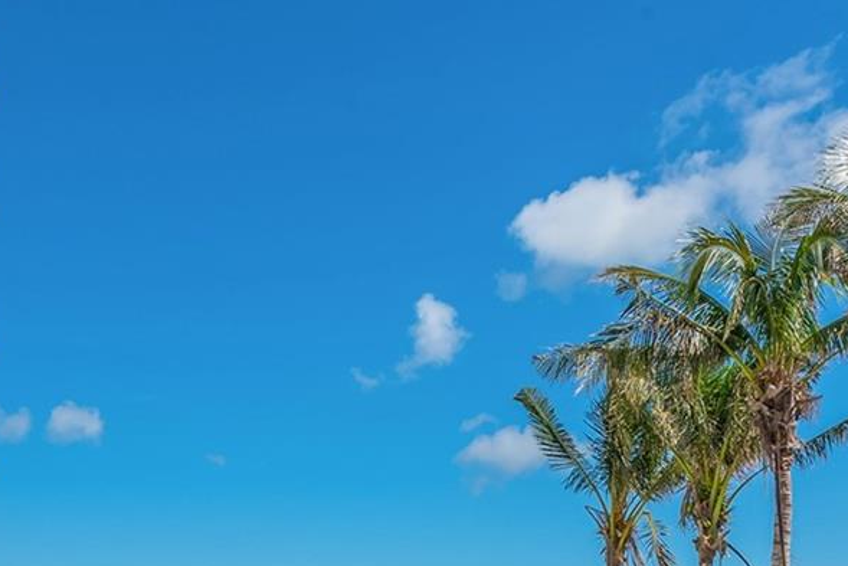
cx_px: 238
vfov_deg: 21.7
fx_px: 1343
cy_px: 719
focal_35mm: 57
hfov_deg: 34.5
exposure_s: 1/500
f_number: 11
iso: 160
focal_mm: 21
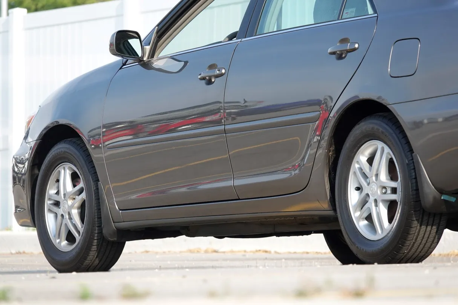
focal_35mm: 341
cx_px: 229
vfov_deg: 4.0
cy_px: 152
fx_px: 4338
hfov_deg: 6.0
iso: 100
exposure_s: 1/250
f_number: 4
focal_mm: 124.94
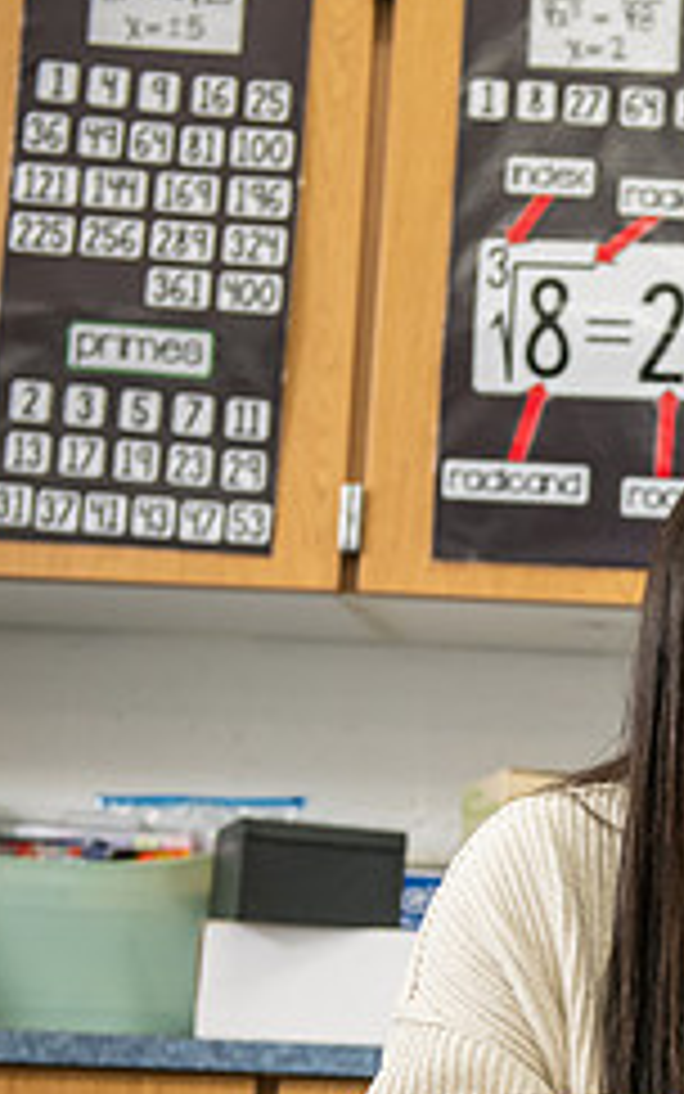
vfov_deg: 19.3
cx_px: 954
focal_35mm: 107
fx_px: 3189
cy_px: 804
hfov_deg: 11.8
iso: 1600
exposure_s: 1/200
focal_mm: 44
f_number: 3.2
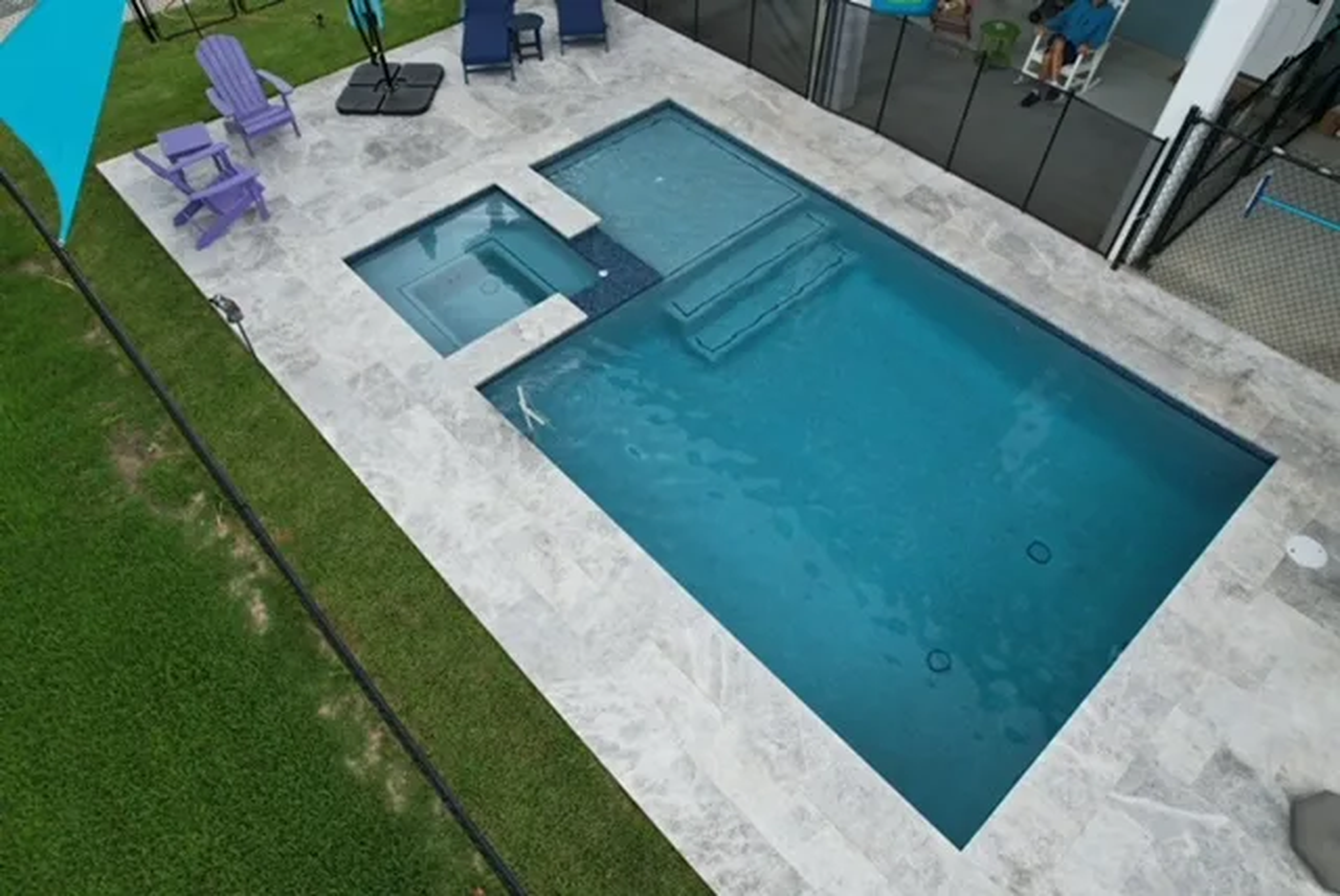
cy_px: 448
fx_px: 820
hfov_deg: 78.5
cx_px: 670
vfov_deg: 57.3
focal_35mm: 22
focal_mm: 8.38
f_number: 2.8
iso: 120
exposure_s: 1/100
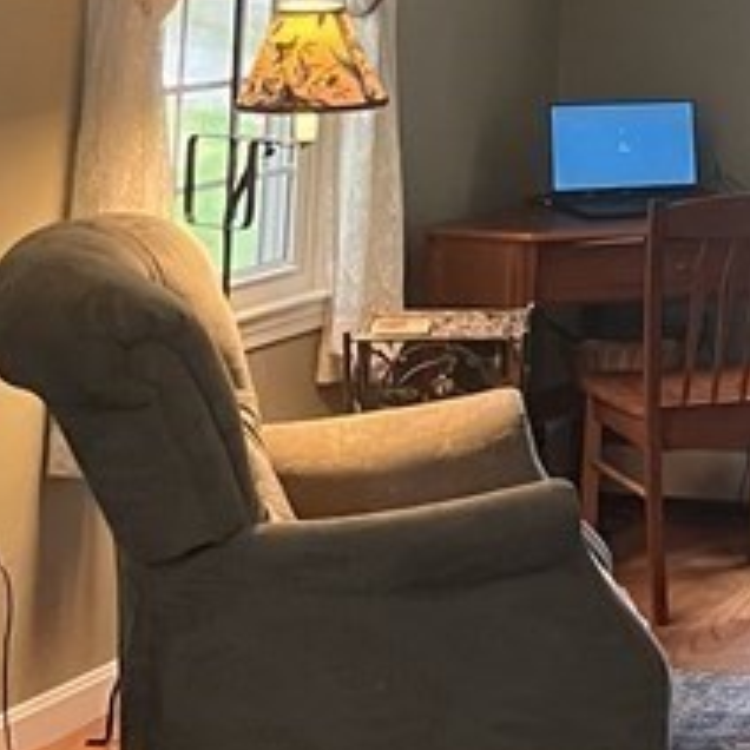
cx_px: 1351
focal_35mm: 111
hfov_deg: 13.9
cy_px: -244
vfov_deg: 14.9
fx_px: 2721
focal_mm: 5.1
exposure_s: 1/60
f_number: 1.6
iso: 400
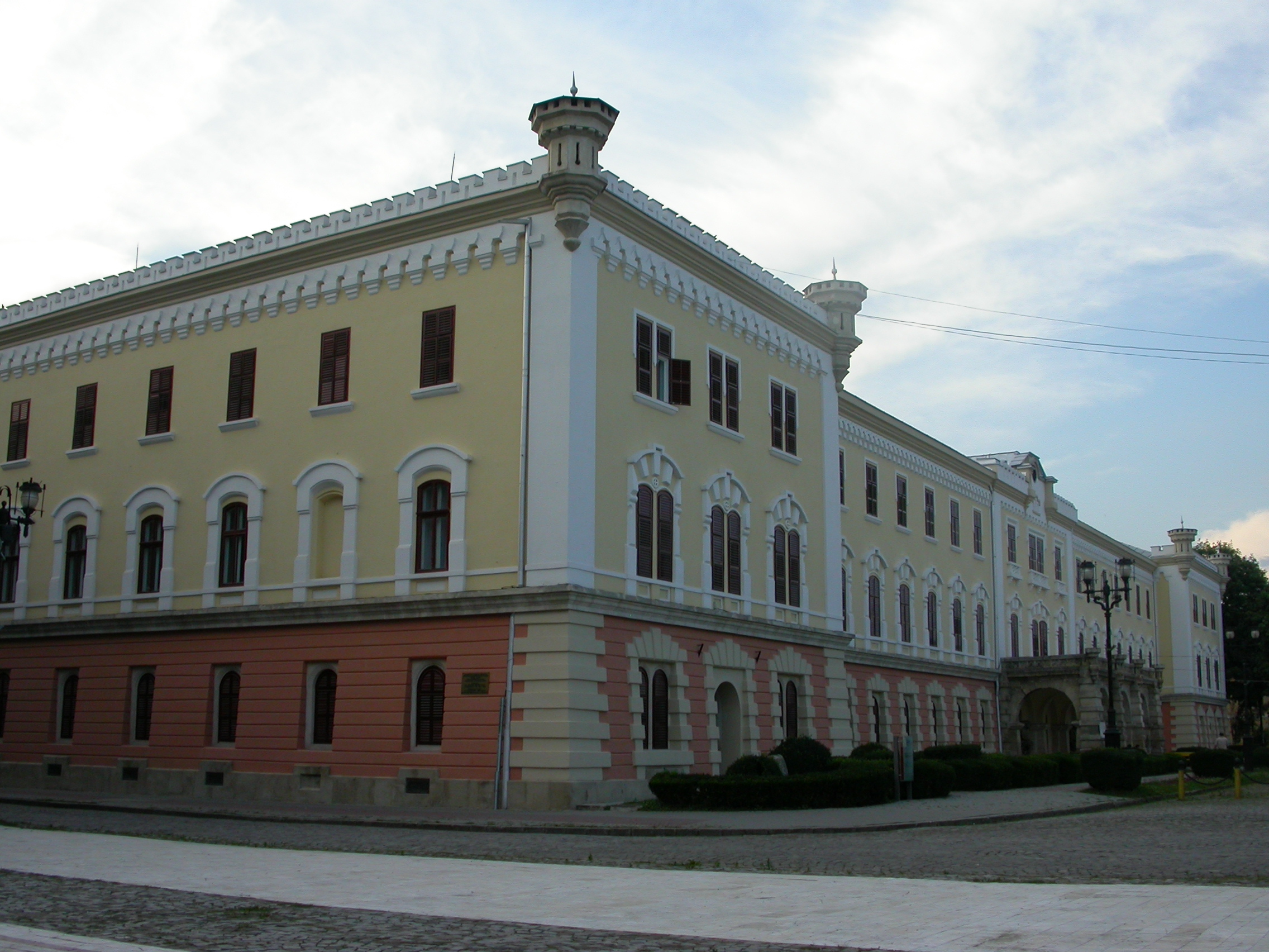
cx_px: 634
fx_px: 1393
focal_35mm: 38
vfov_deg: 37.7
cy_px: 476
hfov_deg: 49.0
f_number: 5.3
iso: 100
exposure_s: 1/184
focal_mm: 7.85
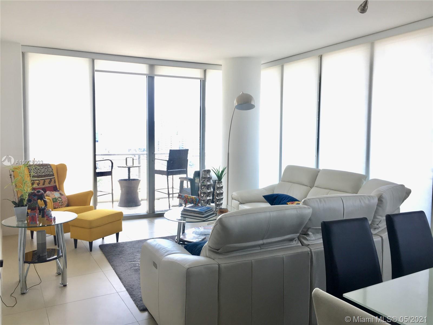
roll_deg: -1.5
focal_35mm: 29
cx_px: 216
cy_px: 162
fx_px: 363
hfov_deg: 61.7
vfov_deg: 48.2
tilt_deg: -4.0
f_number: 2.2
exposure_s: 1/120
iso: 40
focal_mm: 4.15
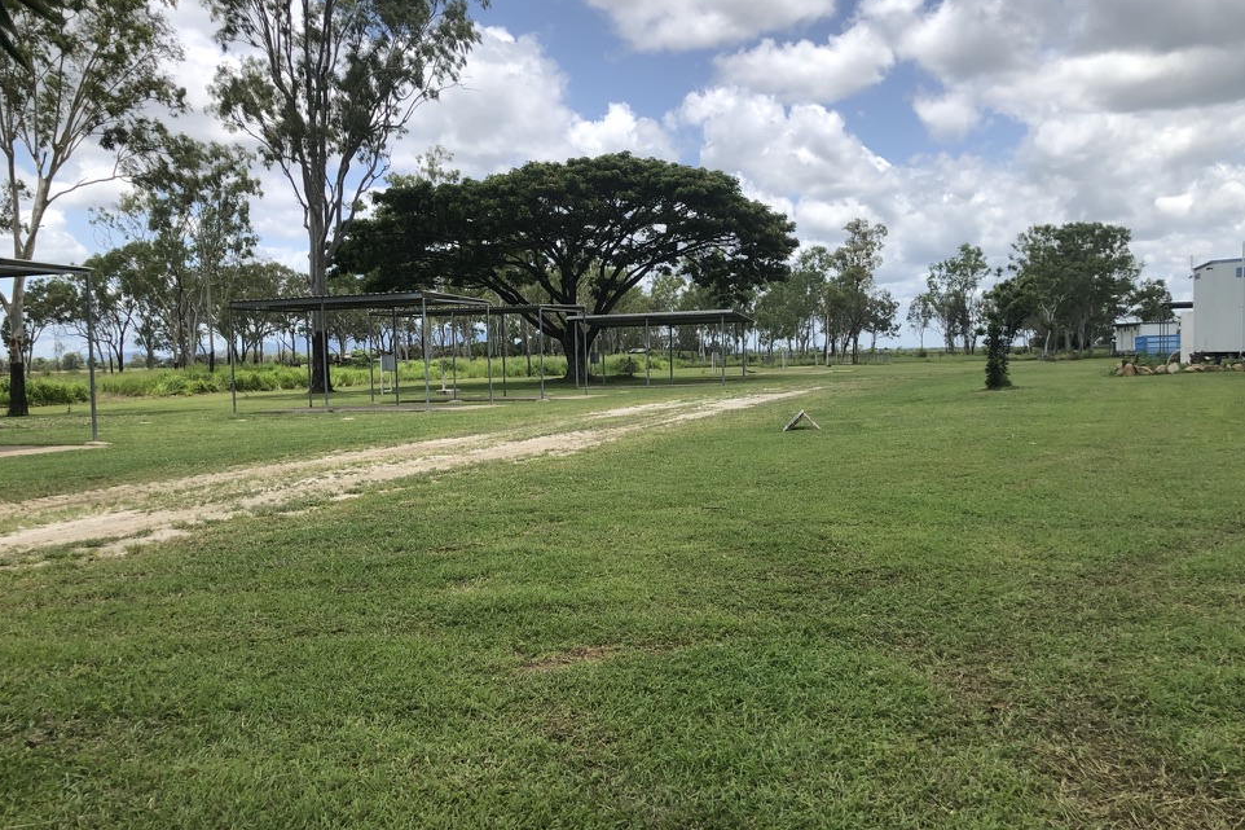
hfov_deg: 60.3
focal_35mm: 31
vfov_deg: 42.3
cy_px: 427
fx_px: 1072
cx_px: 654
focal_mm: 3.99
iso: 20
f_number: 1.8
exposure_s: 1/2000
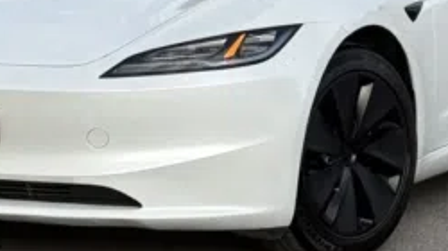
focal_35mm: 134
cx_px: 210
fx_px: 1590
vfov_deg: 8.9
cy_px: -41
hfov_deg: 16.0
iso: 64
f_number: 1.78
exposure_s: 1/3704
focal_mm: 6.76
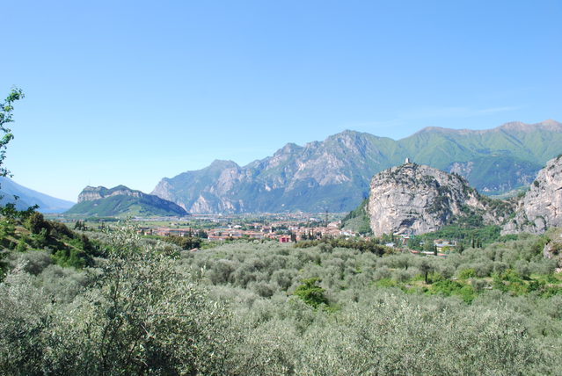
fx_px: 469
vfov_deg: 43.7
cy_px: 188
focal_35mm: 30
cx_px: 281
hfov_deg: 61.9
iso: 200
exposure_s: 1/250
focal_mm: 20
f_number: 10
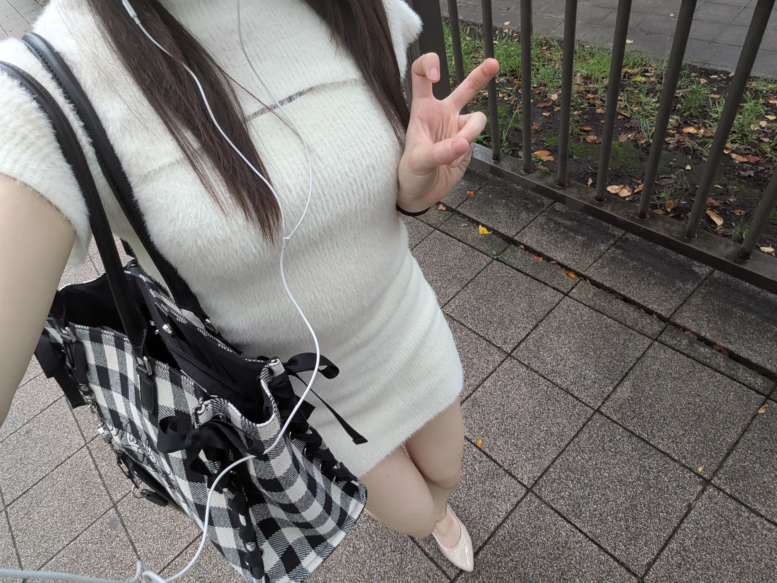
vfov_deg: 63.4
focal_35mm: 21
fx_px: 471
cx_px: 388
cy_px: 292
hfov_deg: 79.0
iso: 193
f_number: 2.2
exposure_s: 1/379
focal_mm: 2.74
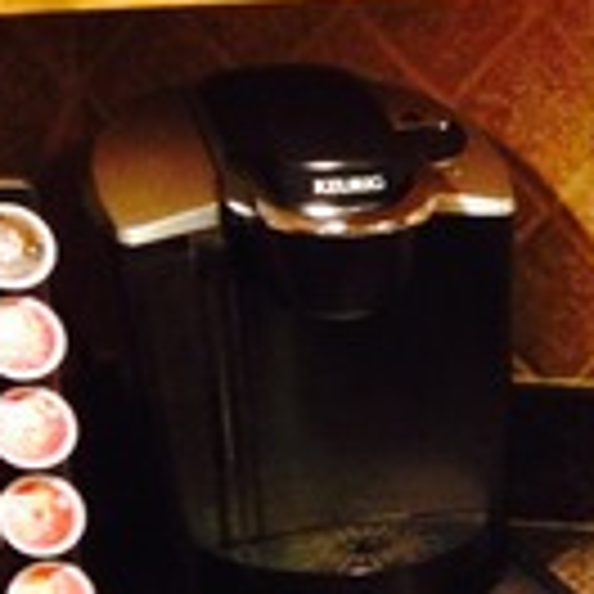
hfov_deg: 11.5
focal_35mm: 141
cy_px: 423
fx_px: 2737
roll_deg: -0.1
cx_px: 1066
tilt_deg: -15.8
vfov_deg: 12.4
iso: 250
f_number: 2.4
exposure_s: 1/20
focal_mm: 4.12
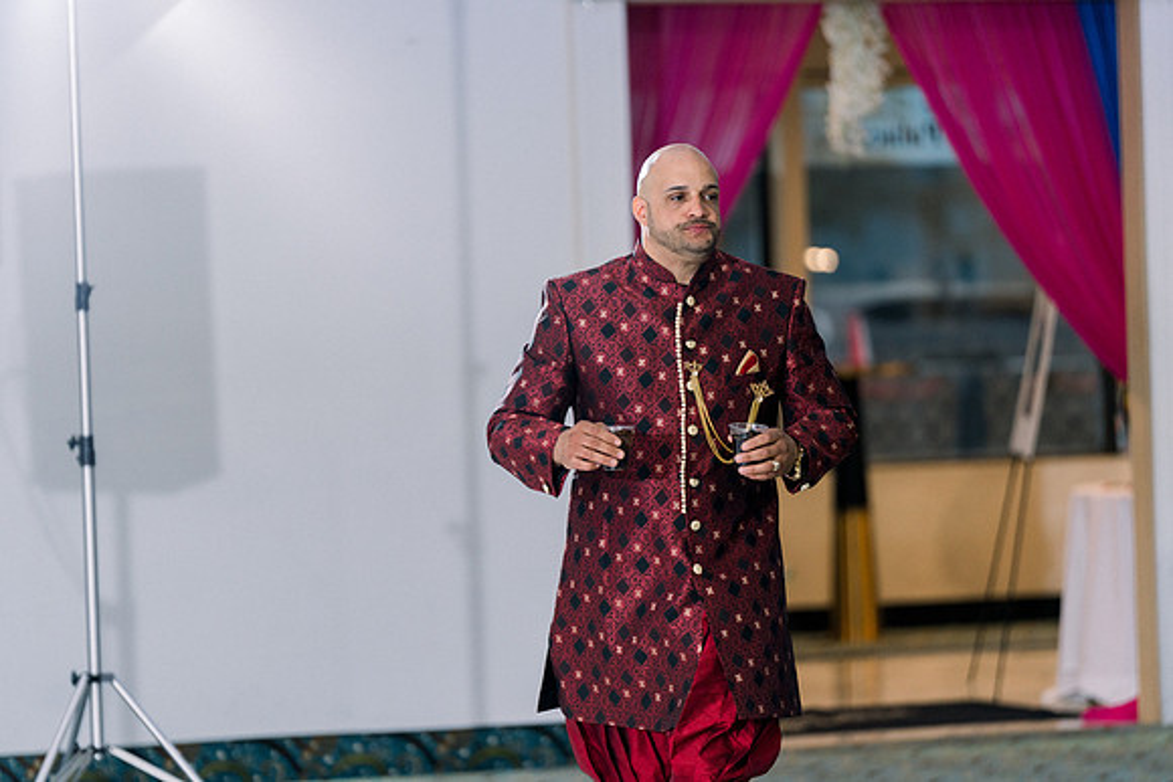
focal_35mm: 200
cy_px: 391
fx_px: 6518
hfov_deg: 10.3
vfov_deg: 6.9
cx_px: 586
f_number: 2.8
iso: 1250
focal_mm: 200
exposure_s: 1/200
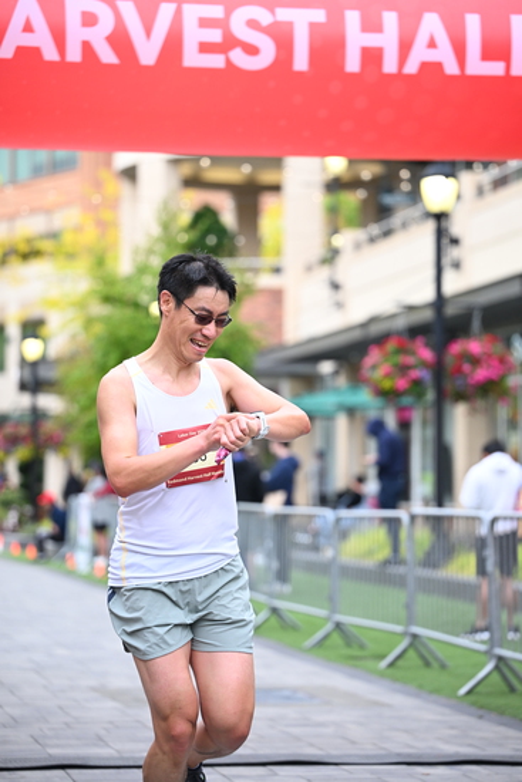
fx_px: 2282
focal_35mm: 105
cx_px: 261
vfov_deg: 19.5
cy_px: 391
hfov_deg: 13.0
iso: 1000
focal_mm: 105
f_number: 2.8
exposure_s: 1/1250
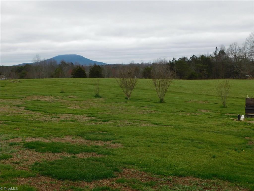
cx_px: 127
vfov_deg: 32.2
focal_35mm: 45
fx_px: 330
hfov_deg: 42.1
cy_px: 96
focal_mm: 8
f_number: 3.7
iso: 125
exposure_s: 1/800
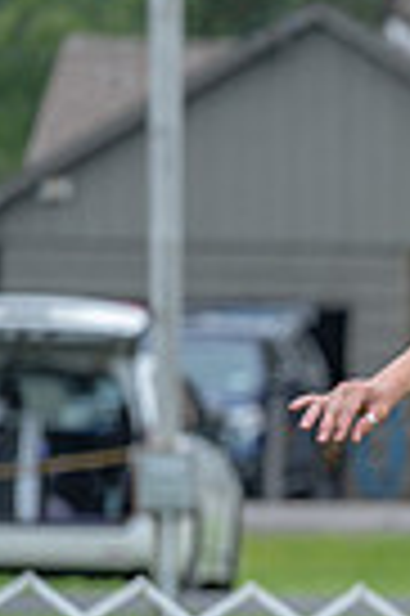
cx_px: 1293
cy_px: 515
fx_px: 11337
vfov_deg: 3.1
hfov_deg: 2.1
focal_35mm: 662
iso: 400
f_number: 4.5
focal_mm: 156
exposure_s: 1/1000
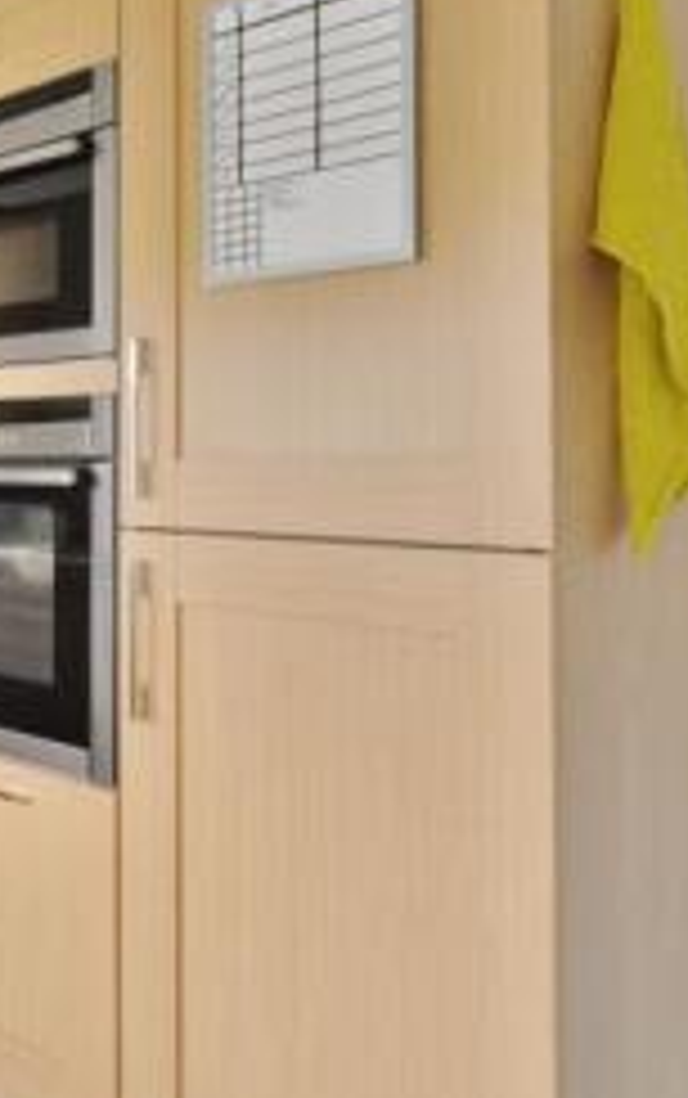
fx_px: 1227
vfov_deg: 47.8
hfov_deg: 24.2
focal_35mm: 41
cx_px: -355
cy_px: 418
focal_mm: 10
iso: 800
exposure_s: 1/60
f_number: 4
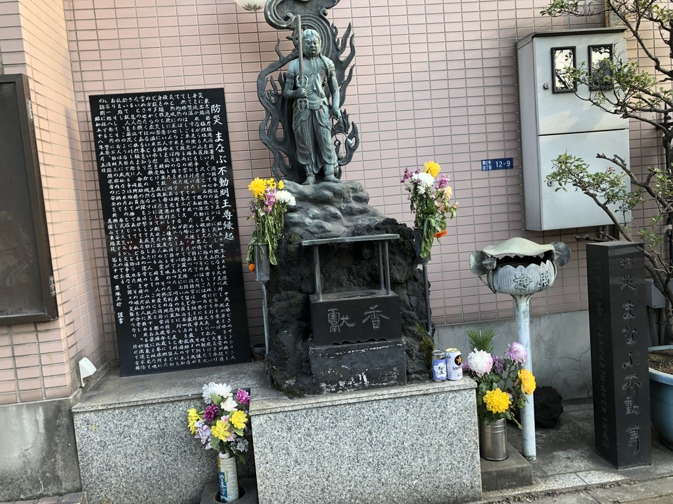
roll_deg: +5.9
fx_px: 544
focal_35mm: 28
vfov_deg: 49.7
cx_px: 336
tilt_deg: -3.8
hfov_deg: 63.4
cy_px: 252
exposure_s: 1/120
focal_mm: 4
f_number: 1.8
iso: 32
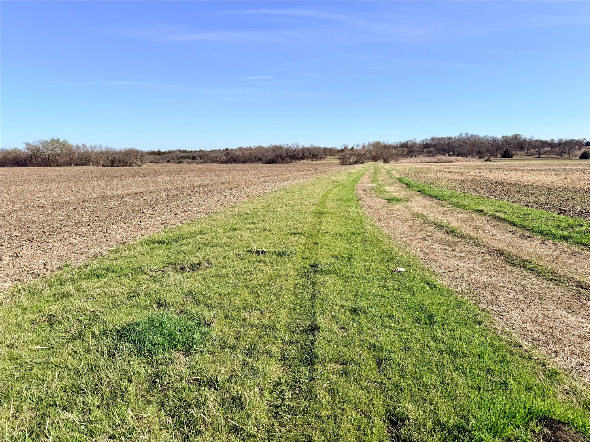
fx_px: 409
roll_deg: +1.3
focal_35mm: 24
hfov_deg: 71.6
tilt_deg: -10.0
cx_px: 295
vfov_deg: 56.8
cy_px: 221
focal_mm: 6.76
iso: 80
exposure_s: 1/5319
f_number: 1.78
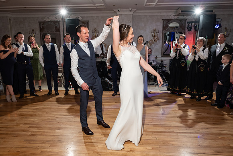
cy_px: 82
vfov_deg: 49.3
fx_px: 169
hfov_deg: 69.1
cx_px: 114
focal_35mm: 26
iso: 640
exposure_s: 1/160
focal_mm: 16
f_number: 3.6
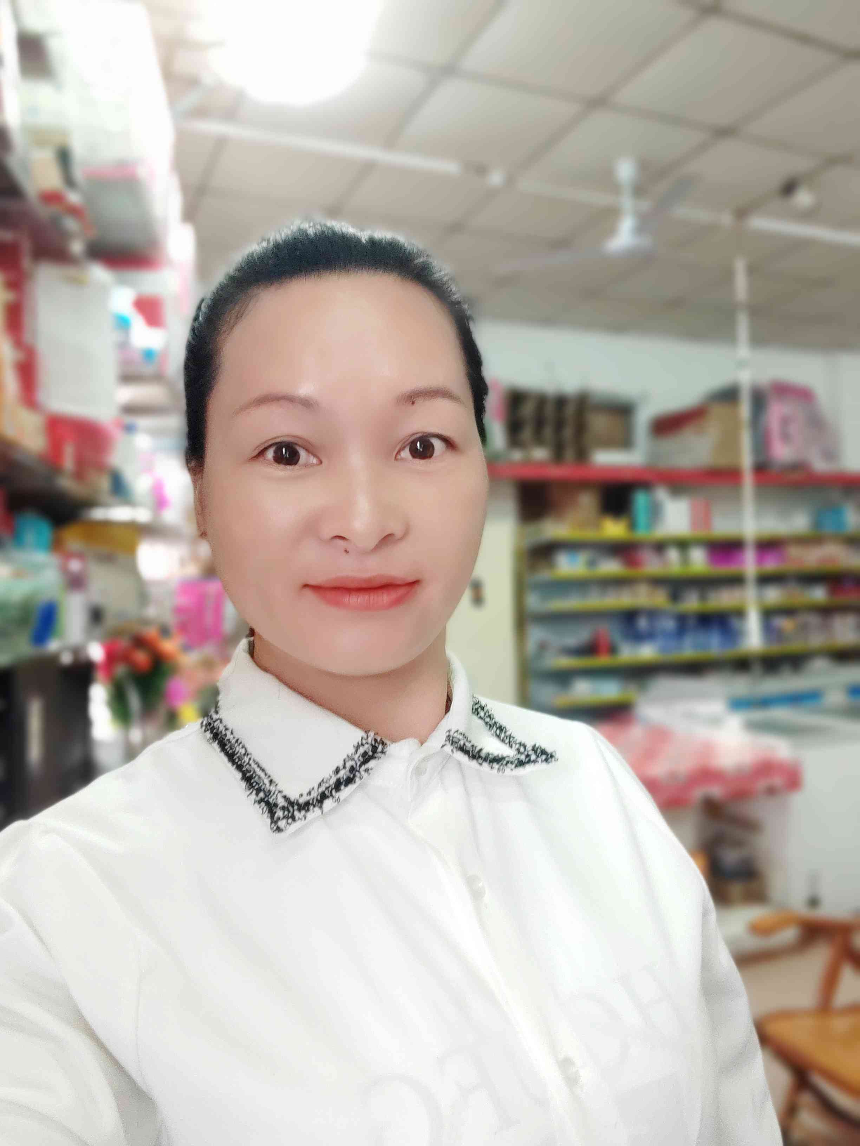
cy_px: 573
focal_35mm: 19
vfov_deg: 84.7
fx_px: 629
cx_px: 430
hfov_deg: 68.7
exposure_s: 1/25
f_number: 2.2
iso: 1922
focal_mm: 2.87
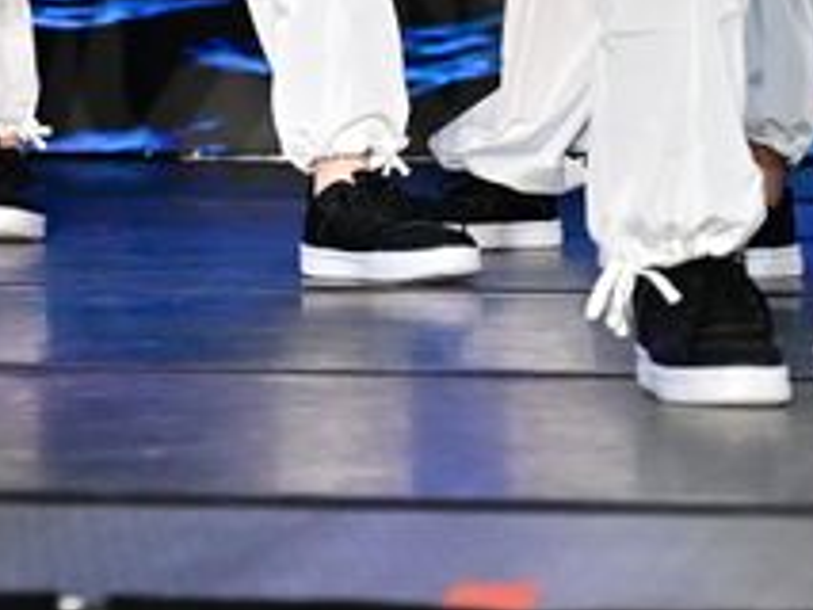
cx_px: -779
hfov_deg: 6.0
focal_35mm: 324
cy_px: -688
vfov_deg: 4.5
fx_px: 7614
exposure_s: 1/800
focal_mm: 70
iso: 3200
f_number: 3.5
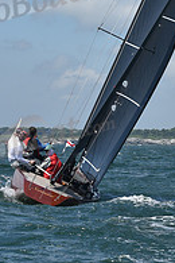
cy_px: -82
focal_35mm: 208
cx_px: 185
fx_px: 1517
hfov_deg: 6.6
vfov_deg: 9.7
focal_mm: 70
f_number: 8
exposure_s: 1/1250
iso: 250
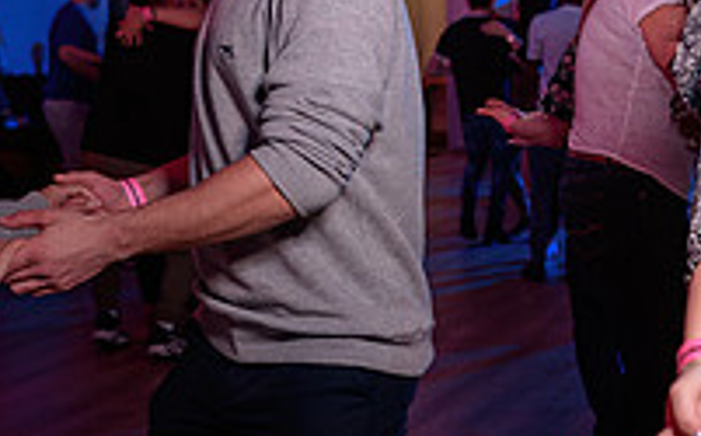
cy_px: 93
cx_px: 605
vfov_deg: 15.1
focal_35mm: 86
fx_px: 1641
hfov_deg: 23.6
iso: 400
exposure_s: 1/100
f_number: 2.8
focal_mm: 24
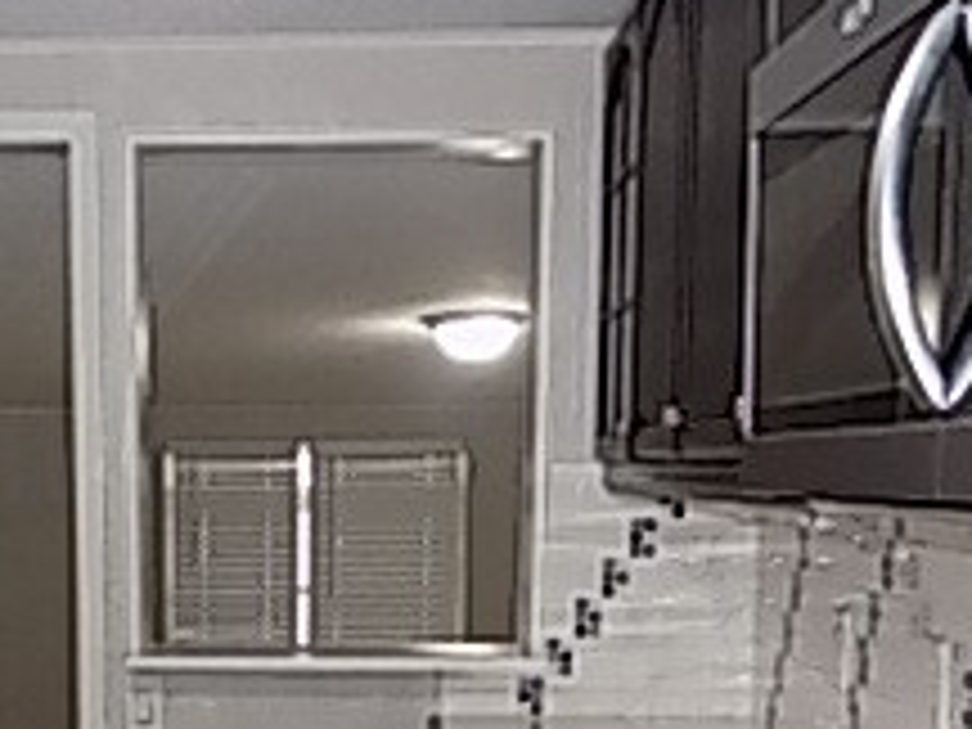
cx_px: 108
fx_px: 1909
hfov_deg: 27.6
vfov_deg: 20.6
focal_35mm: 68
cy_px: 796
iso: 200
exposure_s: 1/30
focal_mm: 4
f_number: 3.1
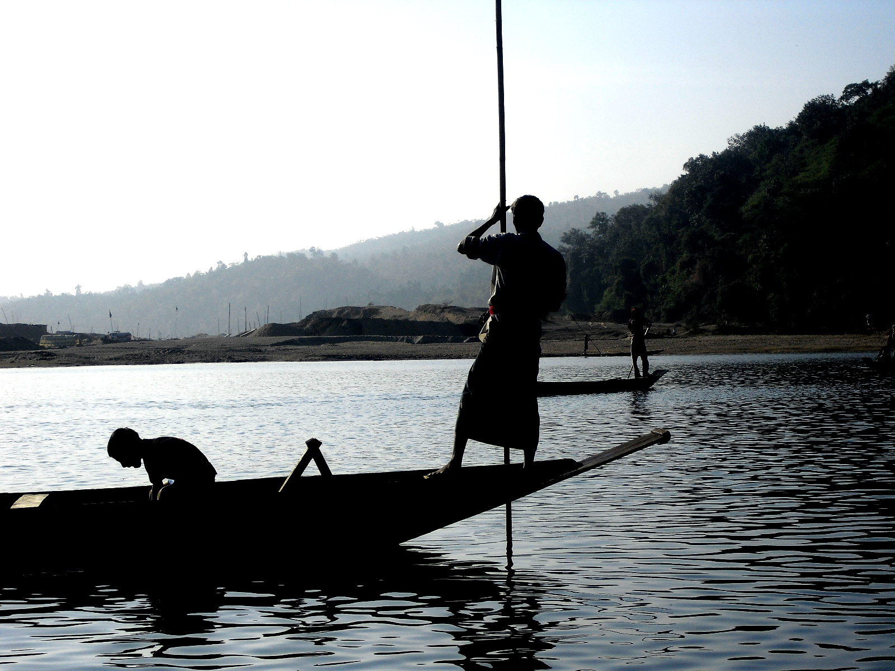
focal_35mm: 89
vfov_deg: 16.6
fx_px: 2301
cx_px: 448
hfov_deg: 22.0
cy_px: 336
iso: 64
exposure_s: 1/640
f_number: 5.1
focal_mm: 15.7
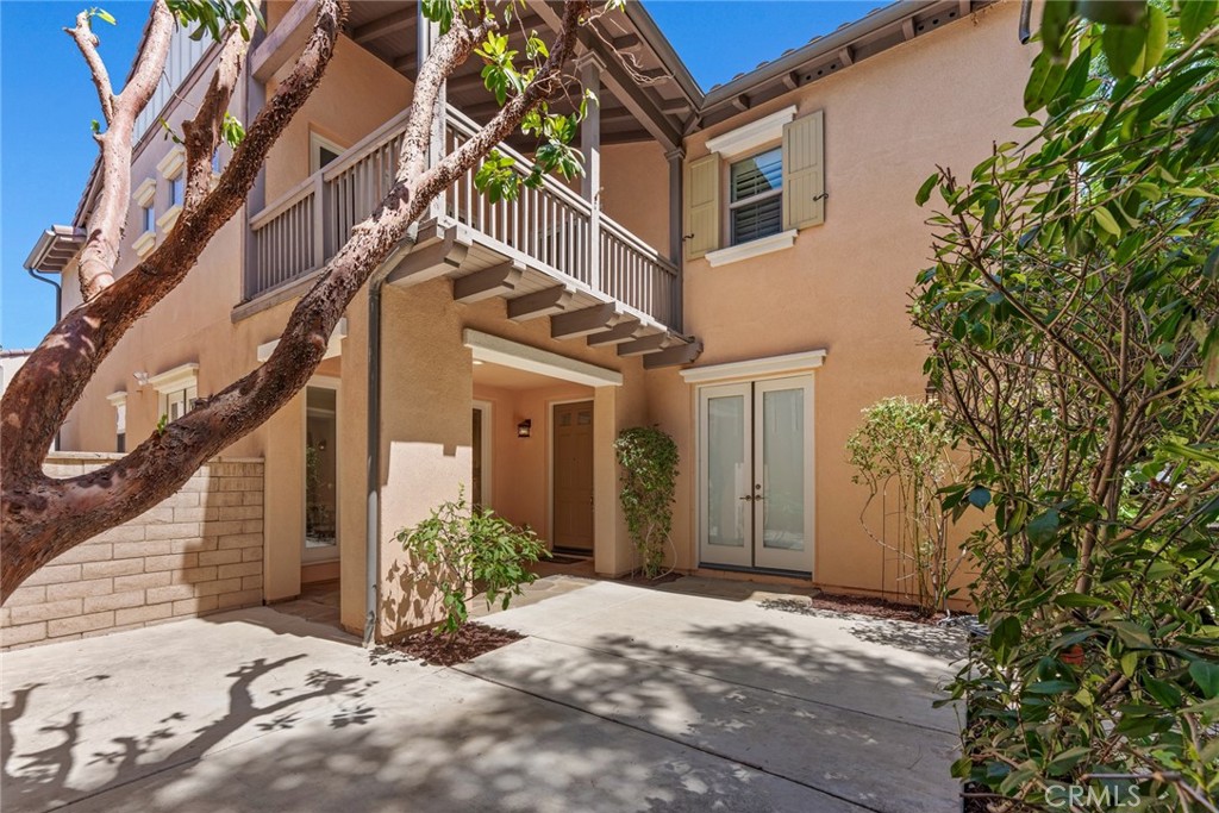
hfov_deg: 104.2
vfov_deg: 81.2
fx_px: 474
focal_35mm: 14
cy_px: 406
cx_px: 610
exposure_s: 1/125
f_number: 6.3
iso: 250
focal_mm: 14
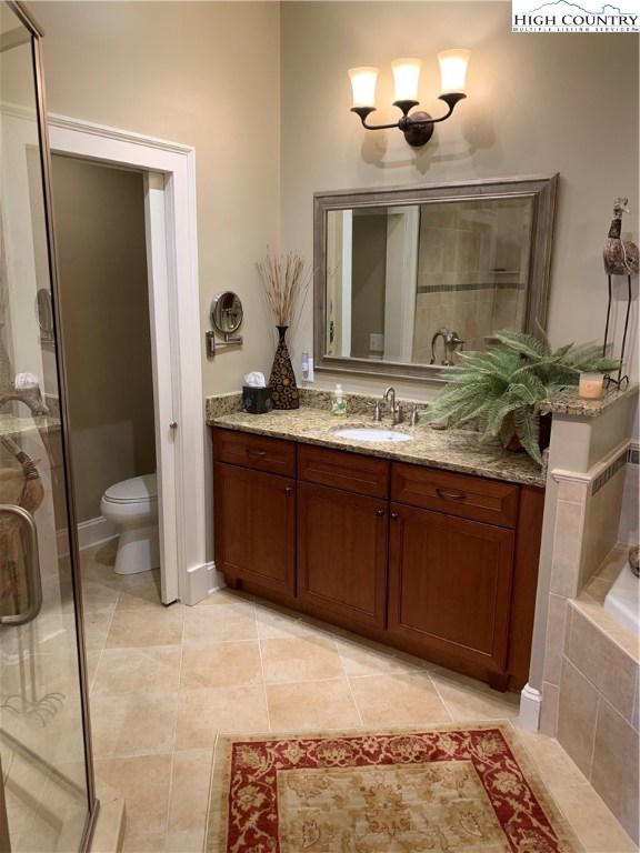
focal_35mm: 26
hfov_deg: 53.1
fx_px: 641
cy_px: 426
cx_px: 320
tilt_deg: -12.6
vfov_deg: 67.3
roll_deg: -0.9
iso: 125
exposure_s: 1/60
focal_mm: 4.25
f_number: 1.8
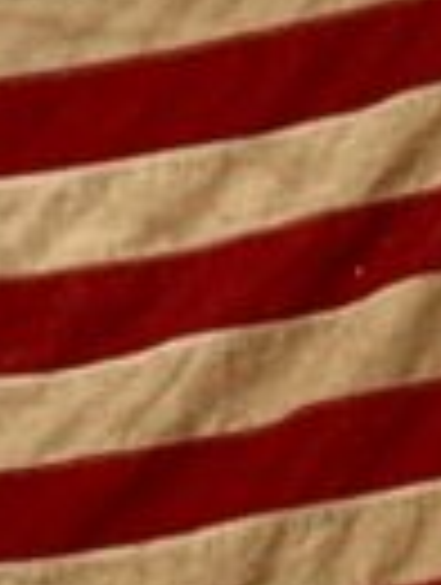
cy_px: 1768
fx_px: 6400
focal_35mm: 378
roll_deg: -1.1
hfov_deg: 3.9
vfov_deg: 5.0
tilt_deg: -3.3
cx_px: 536
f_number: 1.78
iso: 160
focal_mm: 6.76
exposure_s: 1/60
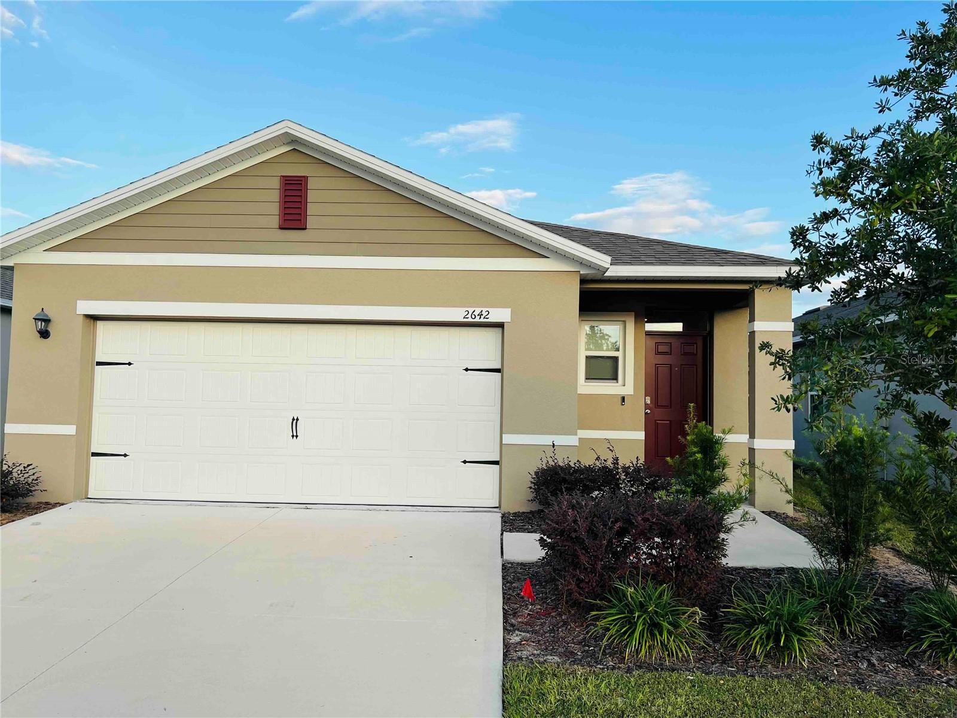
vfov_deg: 53.1
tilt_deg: +3.7
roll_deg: -1.5
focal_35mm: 26
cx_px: 478
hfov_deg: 67.3
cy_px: 359
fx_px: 719
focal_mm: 5.7
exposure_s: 1/1412
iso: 50
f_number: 1.5
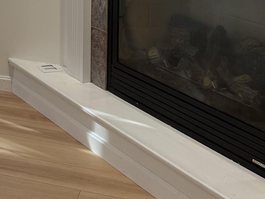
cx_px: -40
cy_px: -47
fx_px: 597
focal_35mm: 78
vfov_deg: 17.9
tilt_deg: -8.1
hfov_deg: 23.2
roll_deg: +0.0
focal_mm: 6.76
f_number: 1.78
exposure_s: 1/120
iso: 100
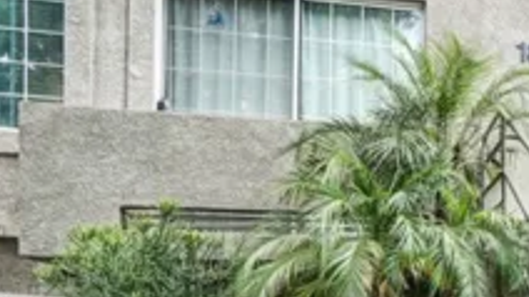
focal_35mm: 57
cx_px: 541
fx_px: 799
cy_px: 309
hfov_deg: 33.2
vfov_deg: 20.3
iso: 400
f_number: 8
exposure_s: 1/320
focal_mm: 16
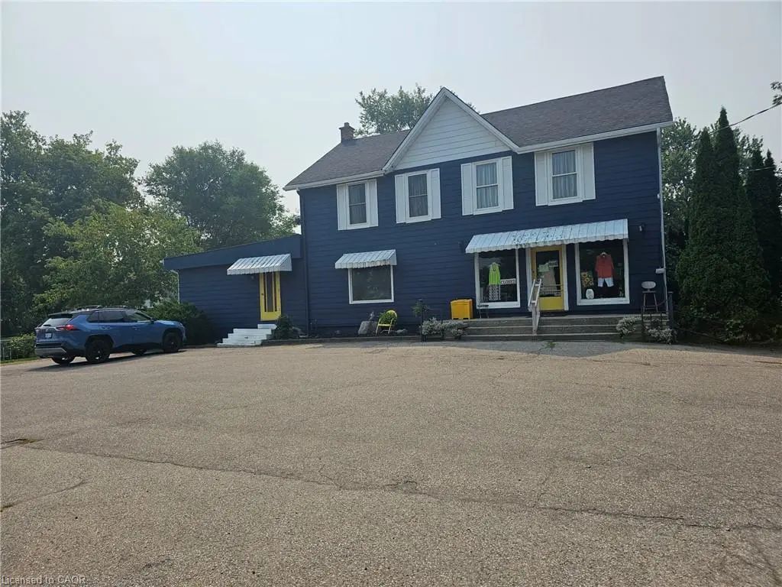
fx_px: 520
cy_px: 294
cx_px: 391
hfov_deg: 73.9
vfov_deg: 58.9
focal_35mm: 23
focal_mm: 6.3
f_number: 1.7
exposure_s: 1/1414
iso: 10
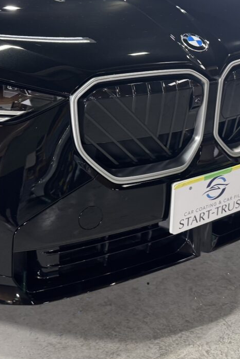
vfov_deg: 35.5
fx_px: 550
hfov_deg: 24.5
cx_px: 86
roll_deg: -2.8
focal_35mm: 55
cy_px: 94
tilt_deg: -18.4
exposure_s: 1/60
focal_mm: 6.76
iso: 125
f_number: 1.78
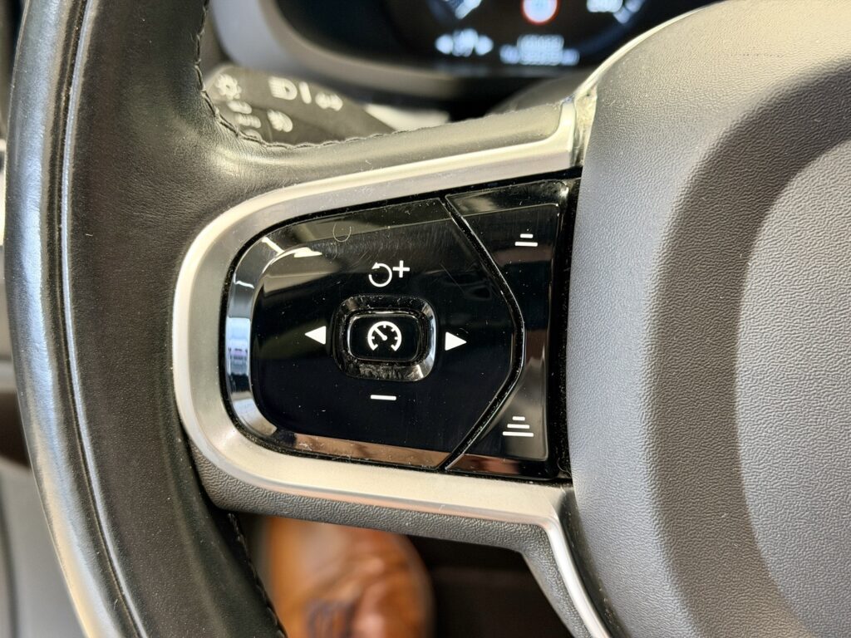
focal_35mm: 48
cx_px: 426
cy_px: 319
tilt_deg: -30.8
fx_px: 1180
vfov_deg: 30.3
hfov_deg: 39.7
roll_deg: -0.6
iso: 320
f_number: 1.78
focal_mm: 6.76
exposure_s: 1/33
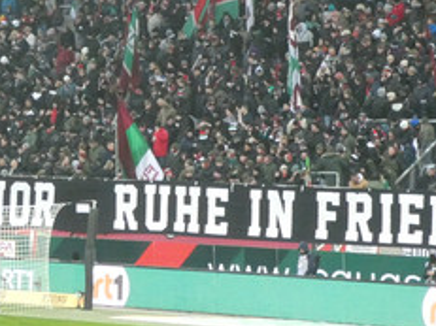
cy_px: 60
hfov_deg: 10.2
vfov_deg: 7.6
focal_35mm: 194
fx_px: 2442
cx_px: 223
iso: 800
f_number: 4.5
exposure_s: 1/80
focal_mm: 12.5
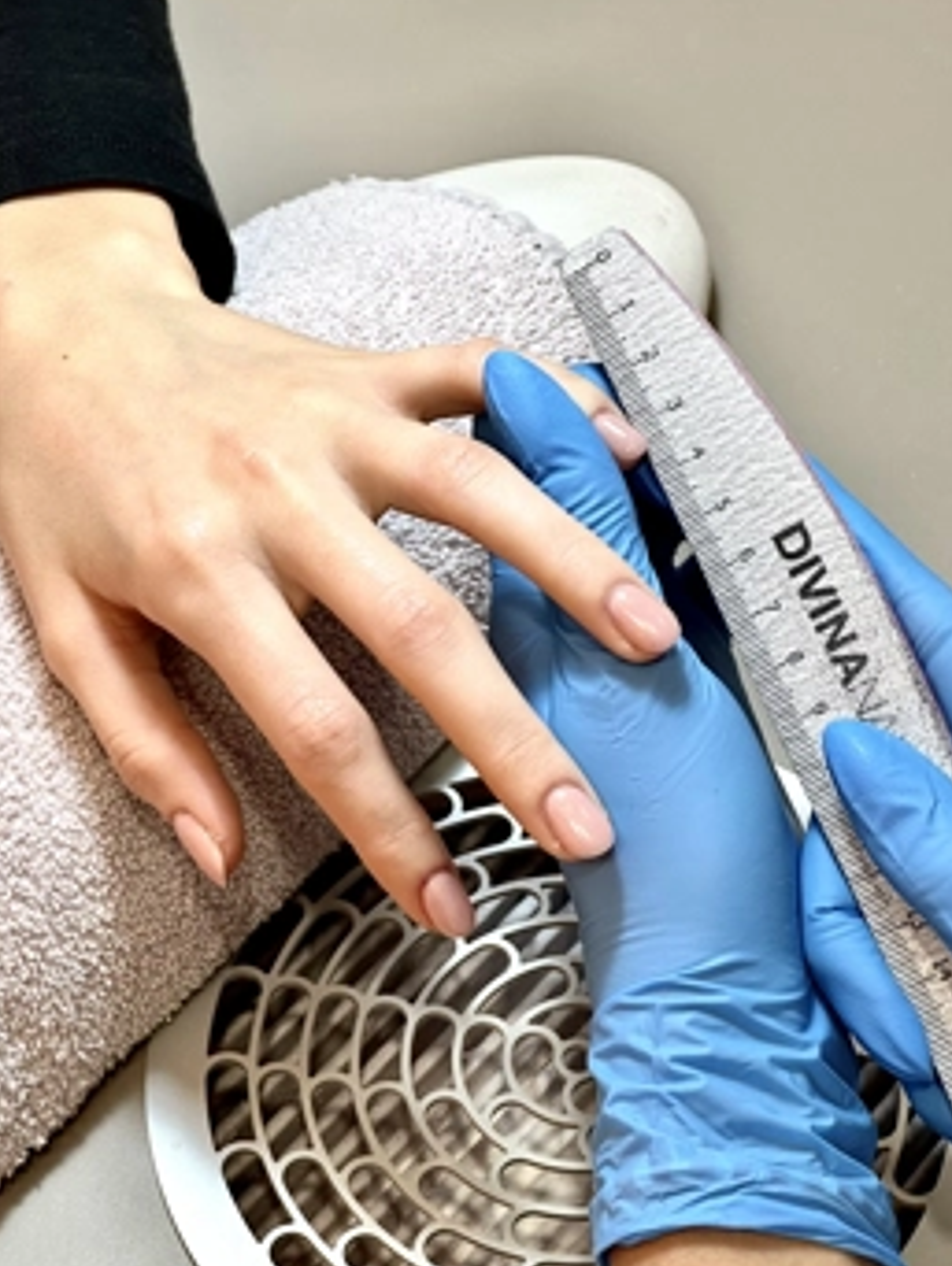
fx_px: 3076
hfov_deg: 17.6
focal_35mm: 84
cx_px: 478
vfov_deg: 23.3
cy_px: 605
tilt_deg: -48.9
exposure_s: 1/100
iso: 80
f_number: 2.8
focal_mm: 9
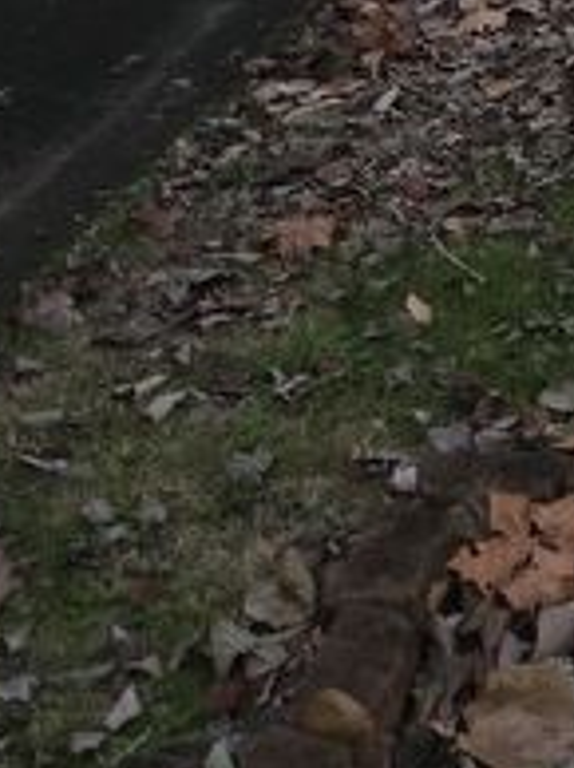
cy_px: -261
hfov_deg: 14.0
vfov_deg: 19.0
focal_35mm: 95
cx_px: 1002
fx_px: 2105
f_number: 1.8
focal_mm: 5.4
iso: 1600
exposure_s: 1/60
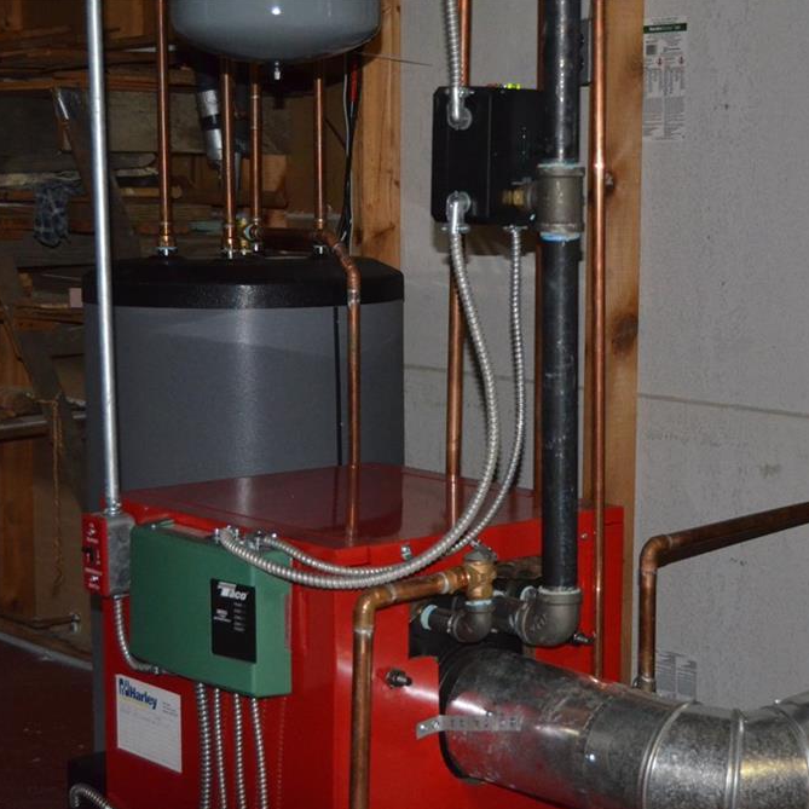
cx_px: 497
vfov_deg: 23.4
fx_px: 1957
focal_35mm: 74
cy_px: 404
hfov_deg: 23.3
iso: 3200
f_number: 4.8
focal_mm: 38
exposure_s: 1/60
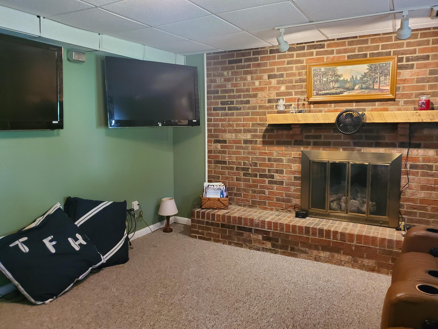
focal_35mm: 26
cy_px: 164
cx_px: 219
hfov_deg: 67.3
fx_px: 329
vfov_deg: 53.1
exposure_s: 1/40
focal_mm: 4.3
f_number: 1.5
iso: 400
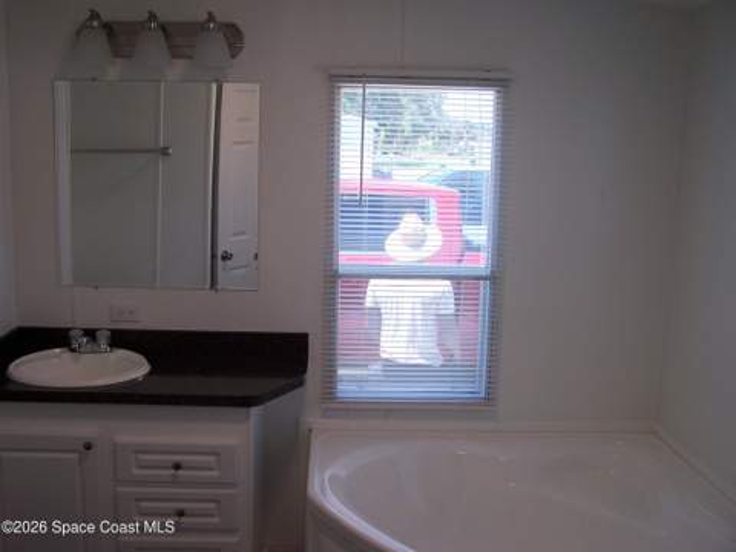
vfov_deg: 37.7
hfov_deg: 49.0
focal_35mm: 38
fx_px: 808
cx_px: 368
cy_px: 276
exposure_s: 1/60
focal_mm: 6.3
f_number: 2.8
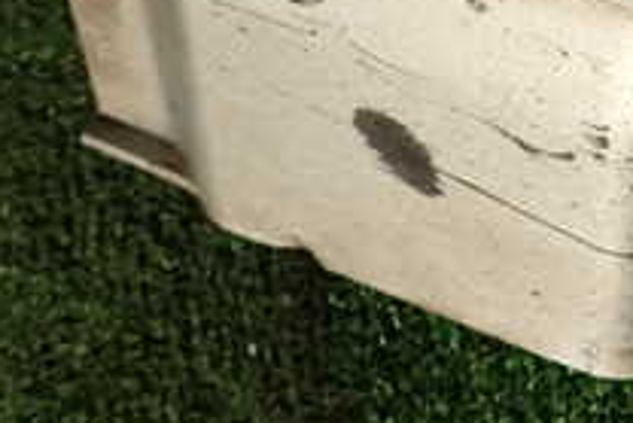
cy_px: 55
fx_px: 1320
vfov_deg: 18.0
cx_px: 852
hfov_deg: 23.4
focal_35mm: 75
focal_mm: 4.5
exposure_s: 1/80
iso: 100
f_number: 2.8
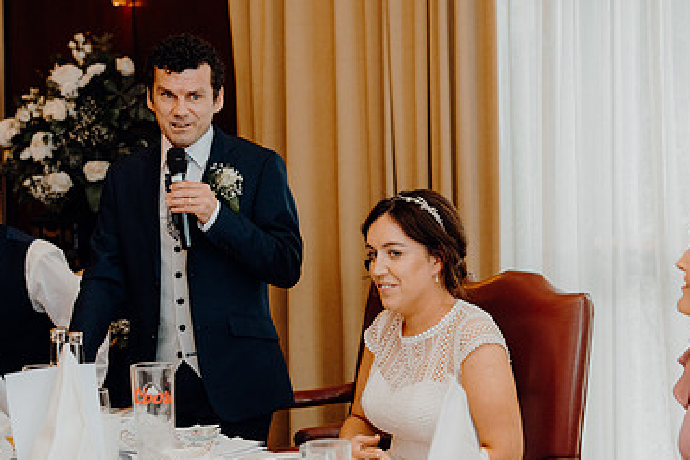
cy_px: 326
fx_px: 1495
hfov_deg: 25.9
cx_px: 438
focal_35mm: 78
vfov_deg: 17.4
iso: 1250
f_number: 2.8
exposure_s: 1/200
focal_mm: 50
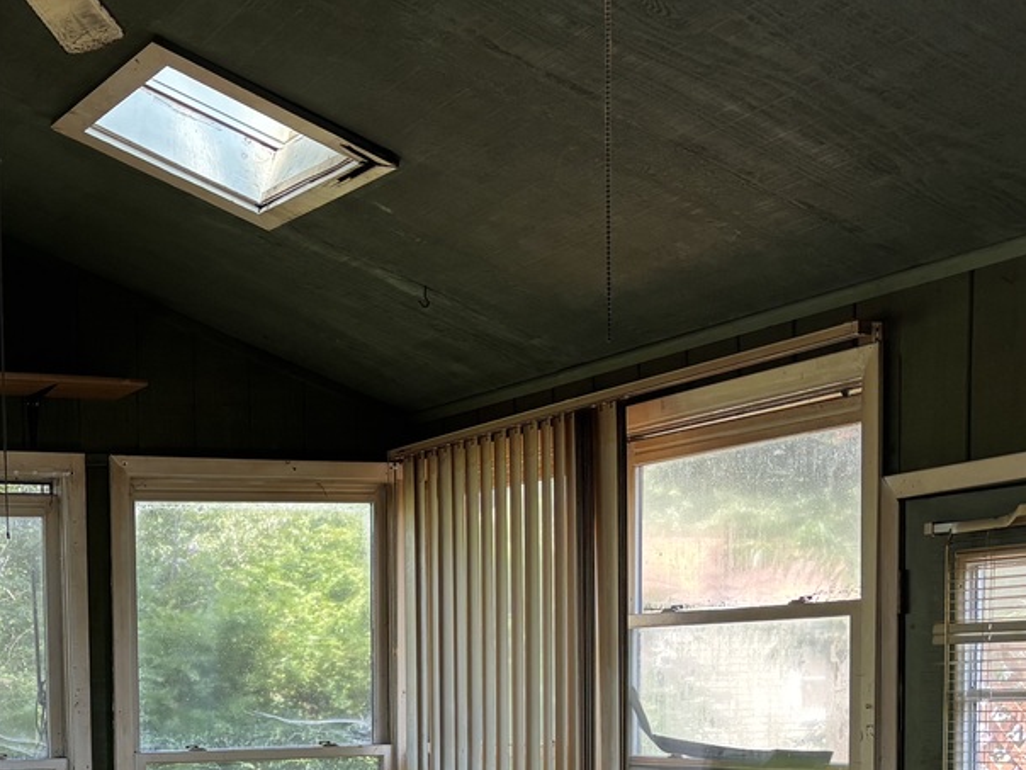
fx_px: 1838
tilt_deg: -3.7
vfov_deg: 22.7
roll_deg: +1.5
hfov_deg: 29.8
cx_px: 92
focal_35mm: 62
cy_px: 780
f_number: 1.6
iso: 80
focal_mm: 5.96
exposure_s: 1/120
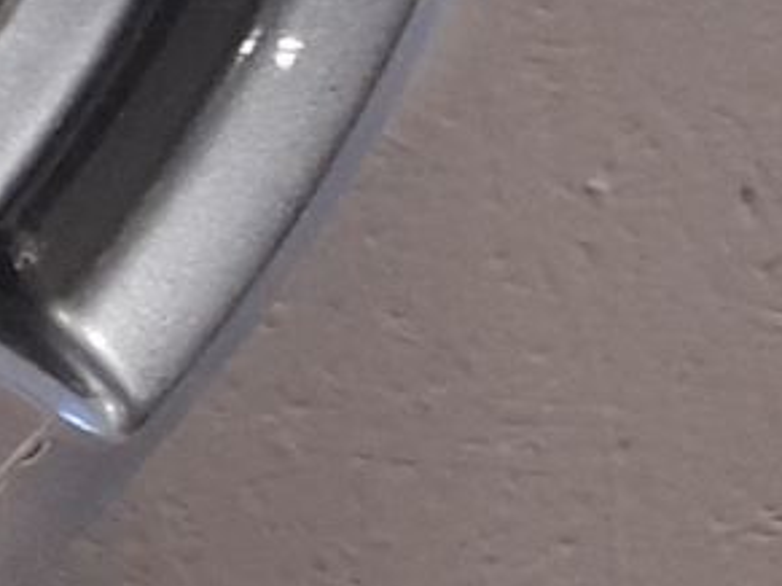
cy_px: -704
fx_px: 3974
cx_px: -1016
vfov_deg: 7.9
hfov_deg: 10.0
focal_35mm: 176
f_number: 2
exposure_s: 1/50
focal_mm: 4.6
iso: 250
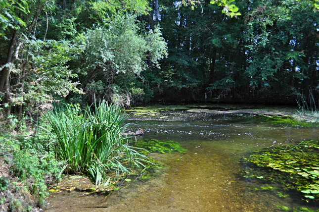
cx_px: 160
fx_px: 319
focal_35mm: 36
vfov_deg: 36.8
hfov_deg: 53.2
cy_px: 106
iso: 200
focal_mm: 24
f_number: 5
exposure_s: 1/80
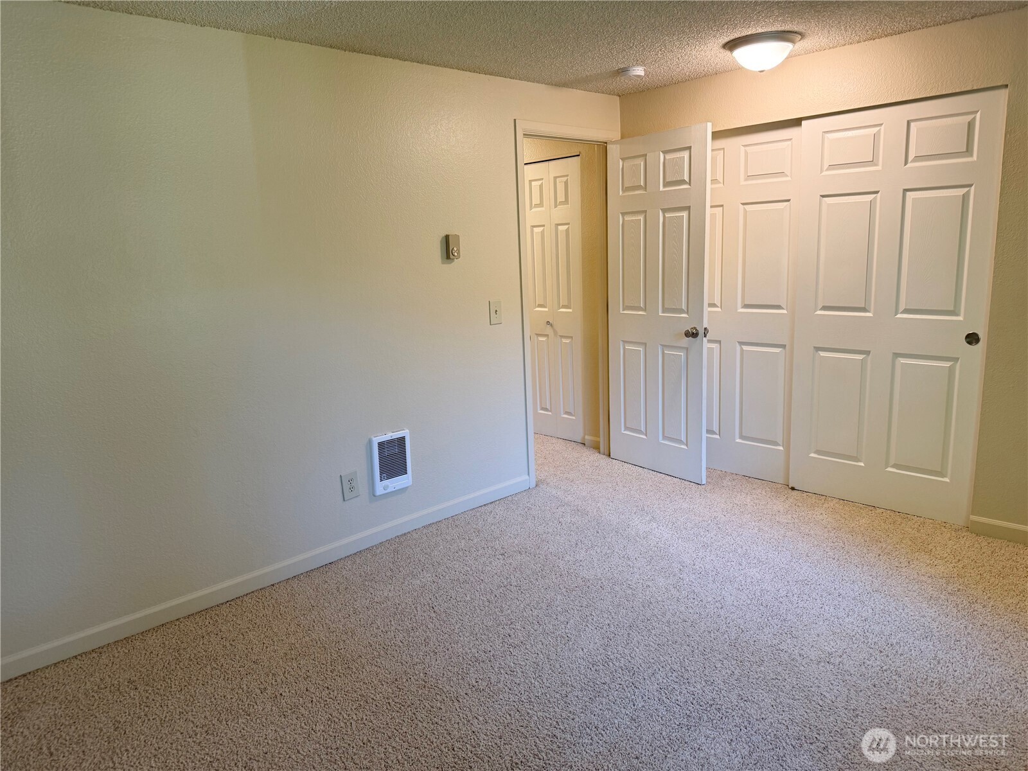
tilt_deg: -11.4
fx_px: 713
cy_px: 386
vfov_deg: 56.8
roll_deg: +2.1
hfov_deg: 71.6
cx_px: 514
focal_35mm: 24
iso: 125
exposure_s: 1/60
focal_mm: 6.76
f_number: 1.78
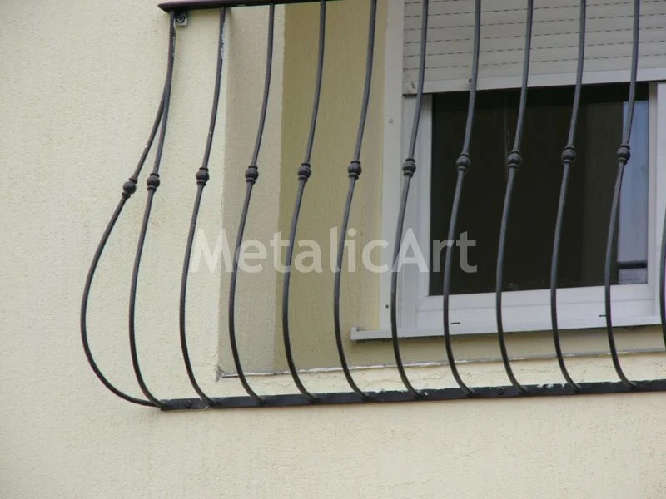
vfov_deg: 6.0
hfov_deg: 8.0
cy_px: 250
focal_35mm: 248
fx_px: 4771
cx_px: 333
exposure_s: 1/125
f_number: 3.3
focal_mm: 41.3
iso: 50
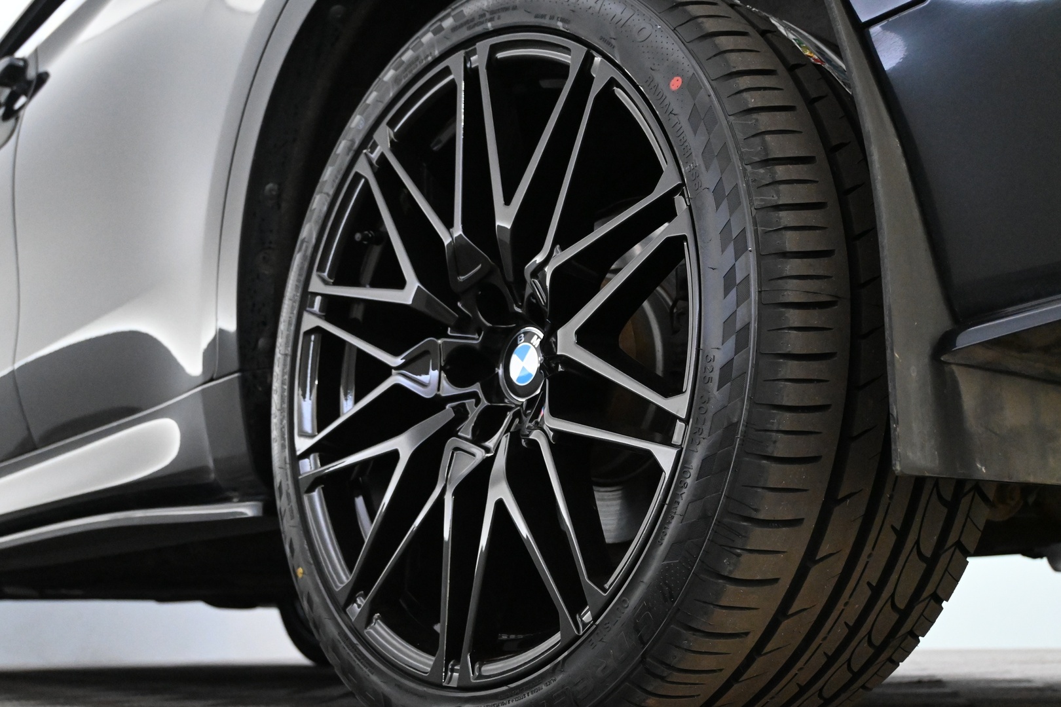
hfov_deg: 43.6
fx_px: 1326
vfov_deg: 29.9
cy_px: 354
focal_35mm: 45
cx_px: 530
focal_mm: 30
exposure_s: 1/50
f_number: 4.8
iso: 7200
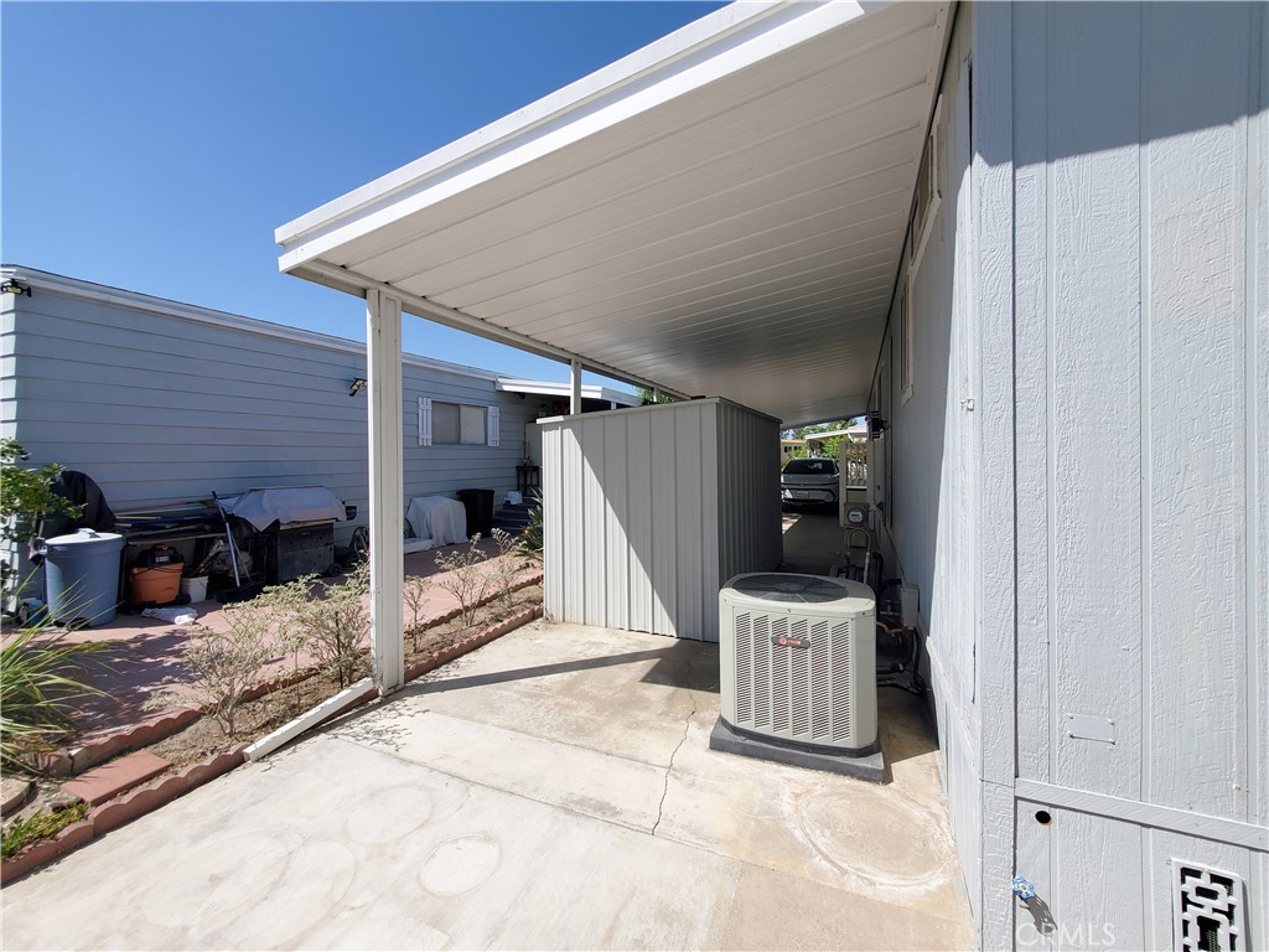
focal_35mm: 13
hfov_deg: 106.2
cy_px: 476
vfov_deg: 89.9
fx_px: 477
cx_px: 634
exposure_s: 1/1186
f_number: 2.2
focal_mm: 1.8
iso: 50
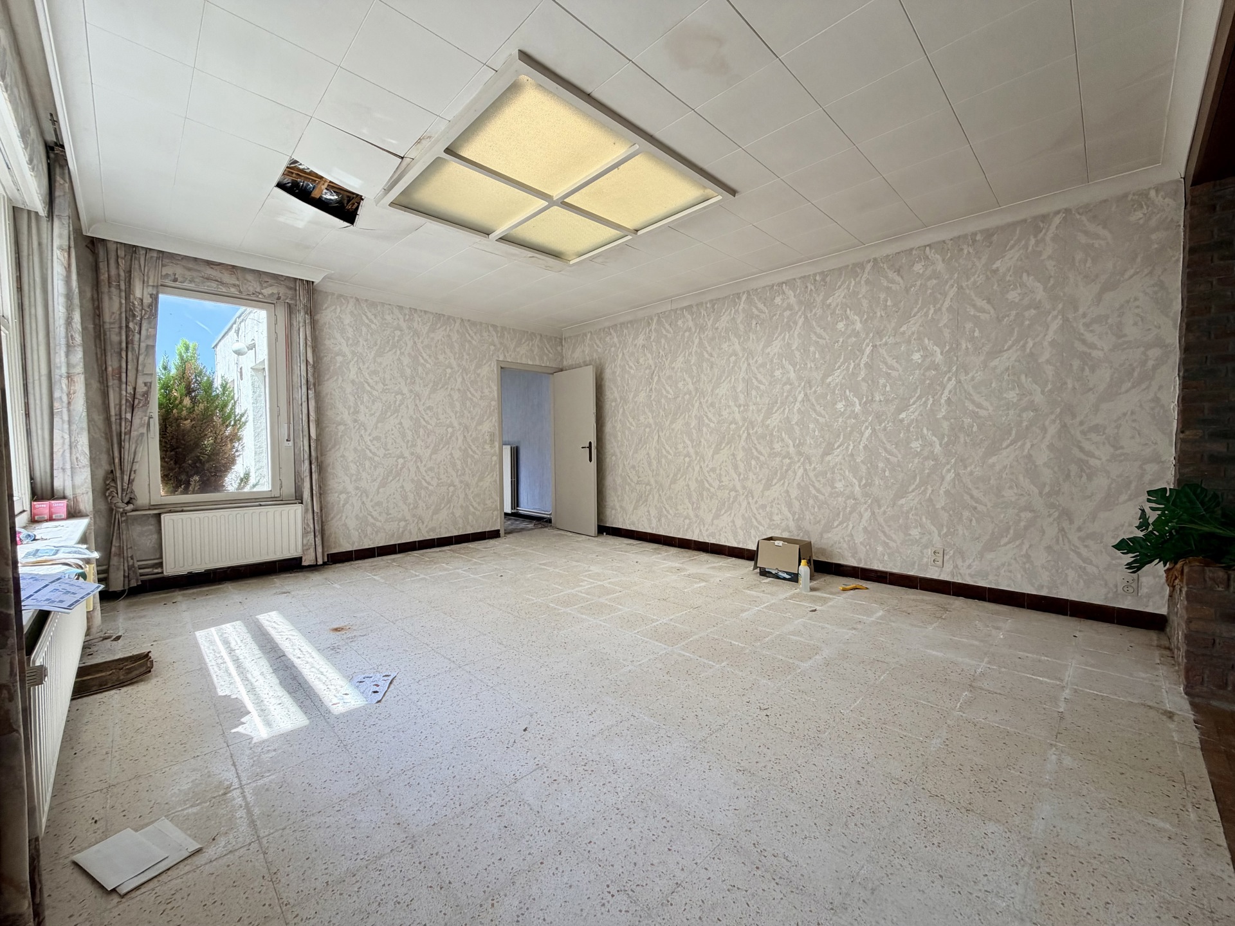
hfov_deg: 102.1
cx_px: 618
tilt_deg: -2.5
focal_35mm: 14
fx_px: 499
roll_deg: +0.6
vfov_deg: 85.7
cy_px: 463
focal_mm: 2.22
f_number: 2.2
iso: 64
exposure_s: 1/199
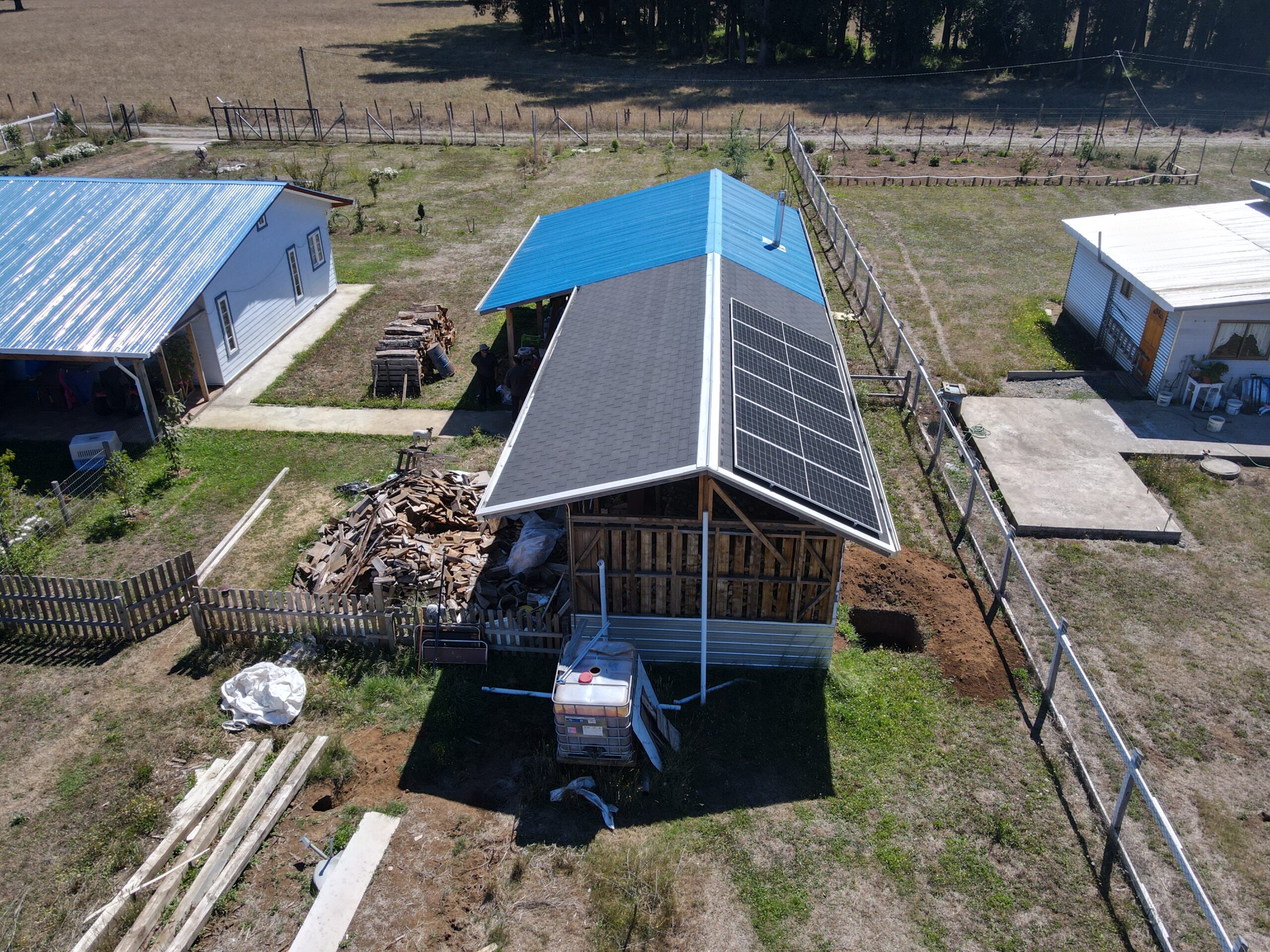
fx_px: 881
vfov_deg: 56.8
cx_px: 635
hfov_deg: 71.6
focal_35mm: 24
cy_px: 476
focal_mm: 4.5
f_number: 2.8
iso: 100
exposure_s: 1/350
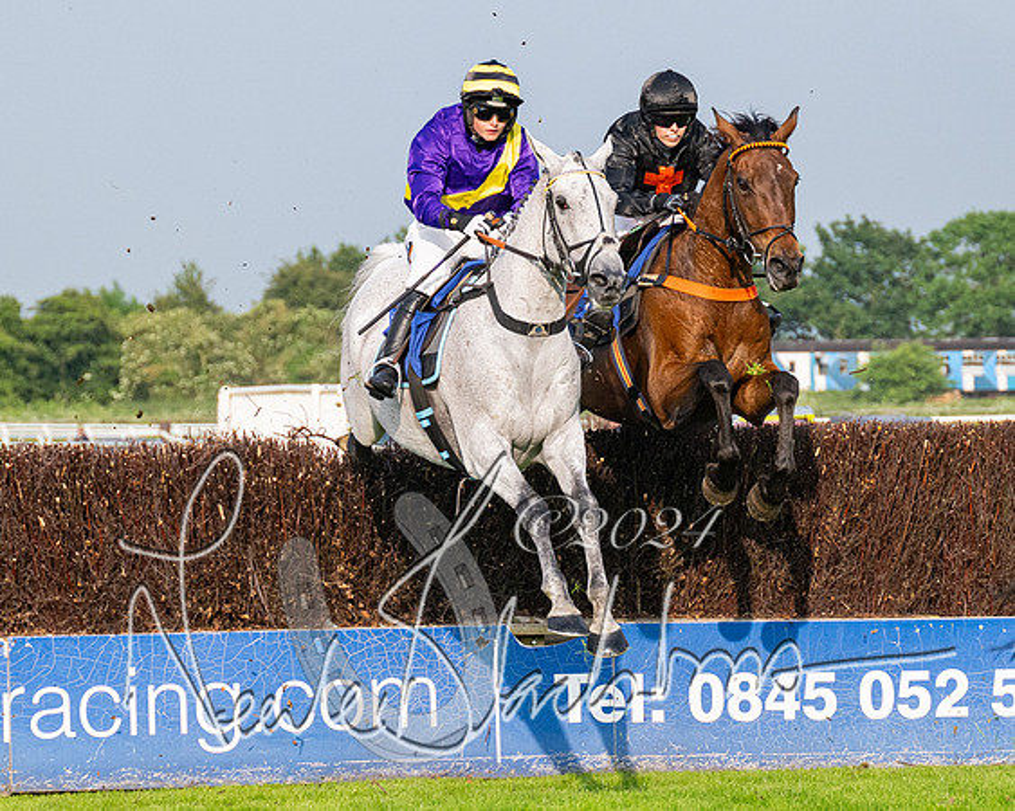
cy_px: 414
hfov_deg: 8.0
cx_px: 465
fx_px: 7250
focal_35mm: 241
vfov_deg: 6.4
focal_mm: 98
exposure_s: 1/4000
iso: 400
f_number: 4
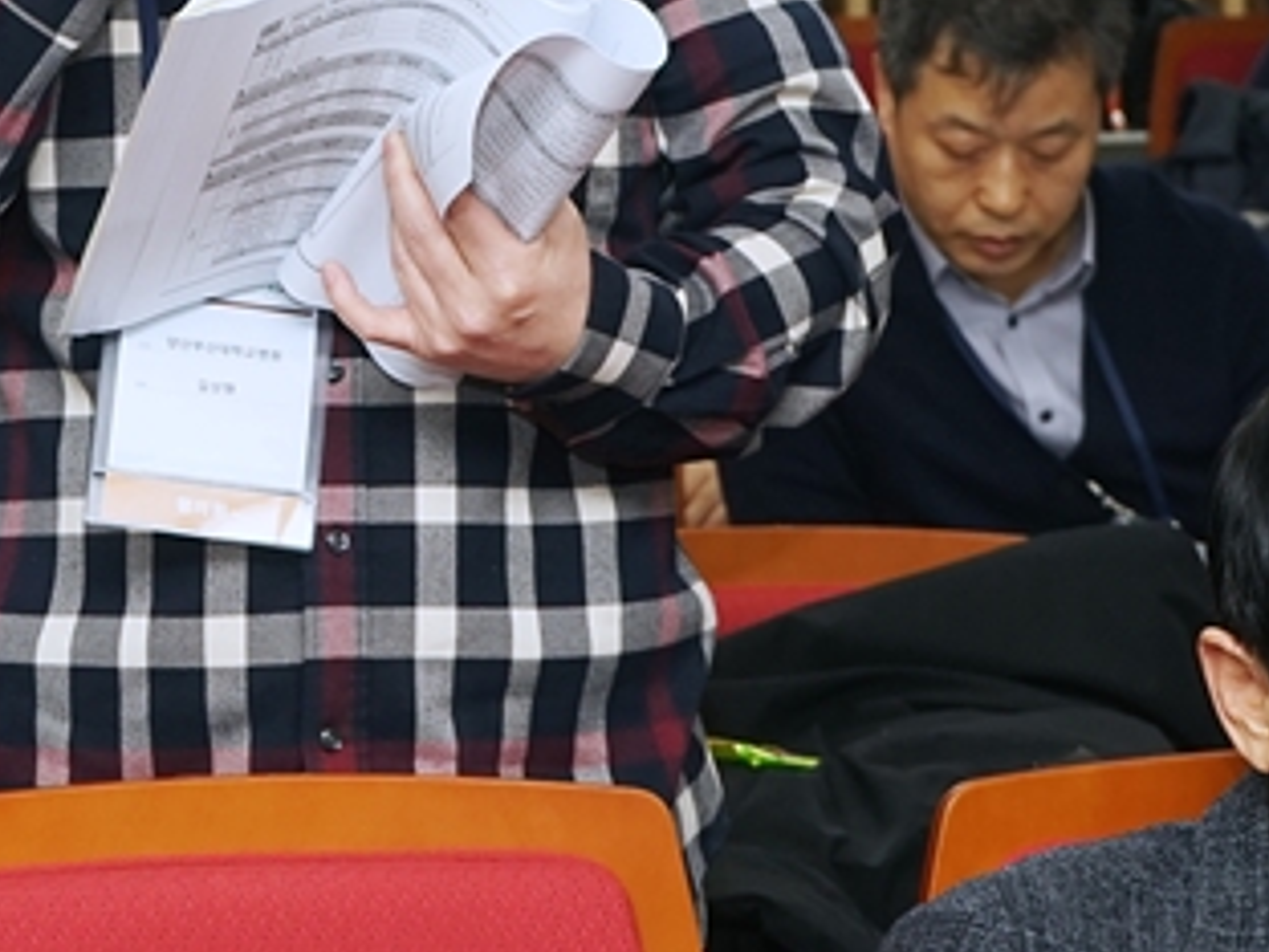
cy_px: -287
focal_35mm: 148
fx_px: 5426
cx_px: 106
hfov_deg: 13.2
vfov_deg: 9.8
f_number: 6.3
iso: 400
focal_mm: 48
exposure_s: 1/80
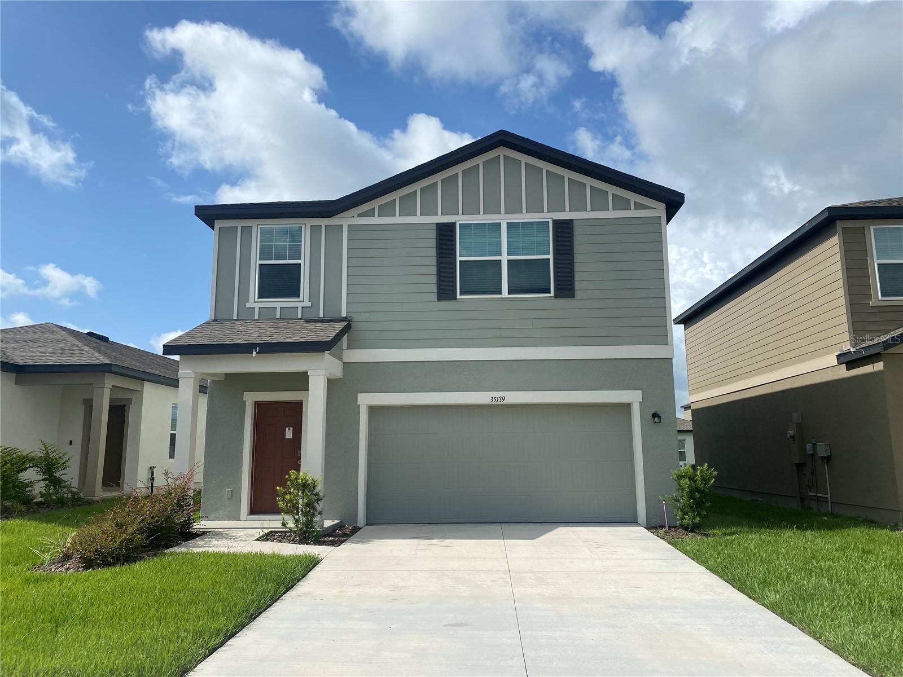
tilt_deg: +10.5
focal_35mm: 26
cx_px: 452
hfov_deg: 67.3
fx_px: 678
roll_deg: +0.2
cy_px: 338
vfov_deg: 53.1
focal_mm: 4.25
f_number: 1.8
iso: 32
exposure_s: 1/5025
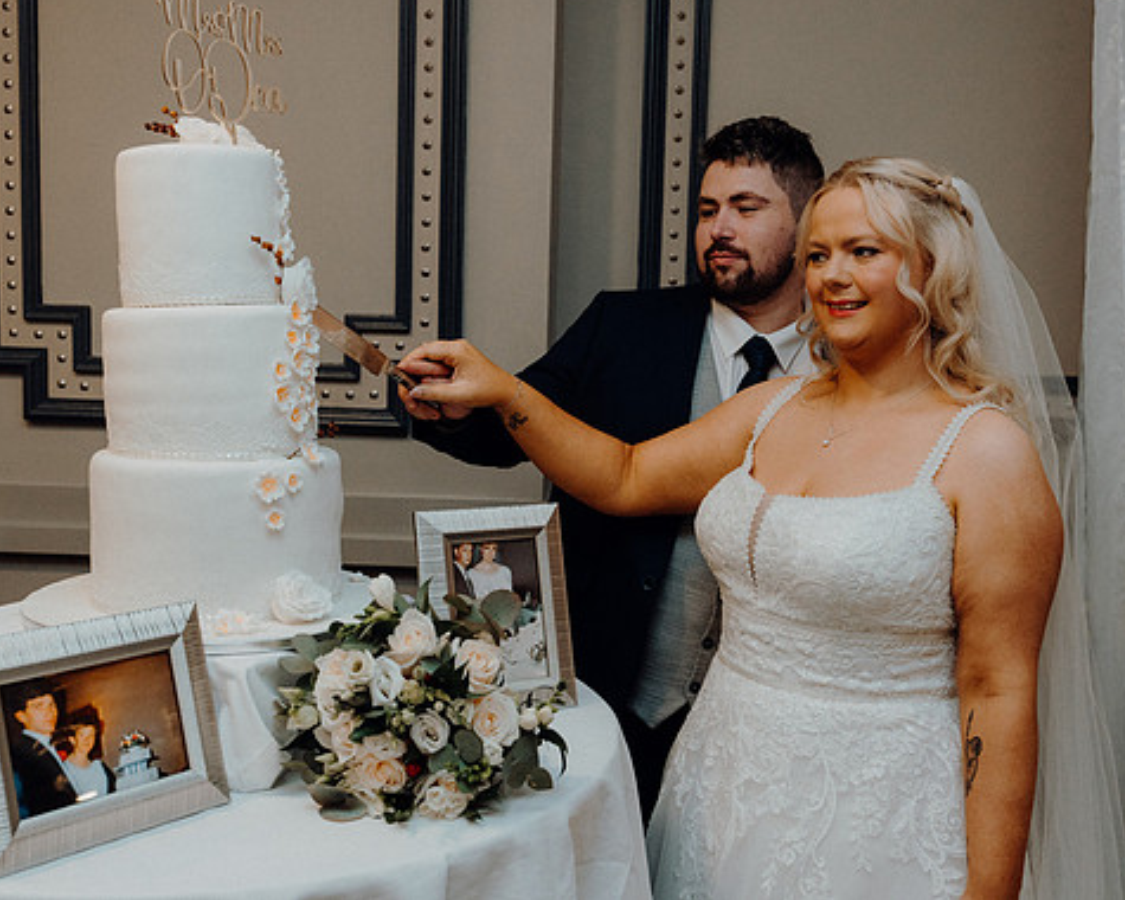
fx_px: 1299
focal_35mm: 39
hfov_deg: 46.8
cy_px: 444
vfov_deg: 38.2
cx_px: 554
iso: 2500
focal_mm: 34
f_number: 5
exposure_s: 1/160
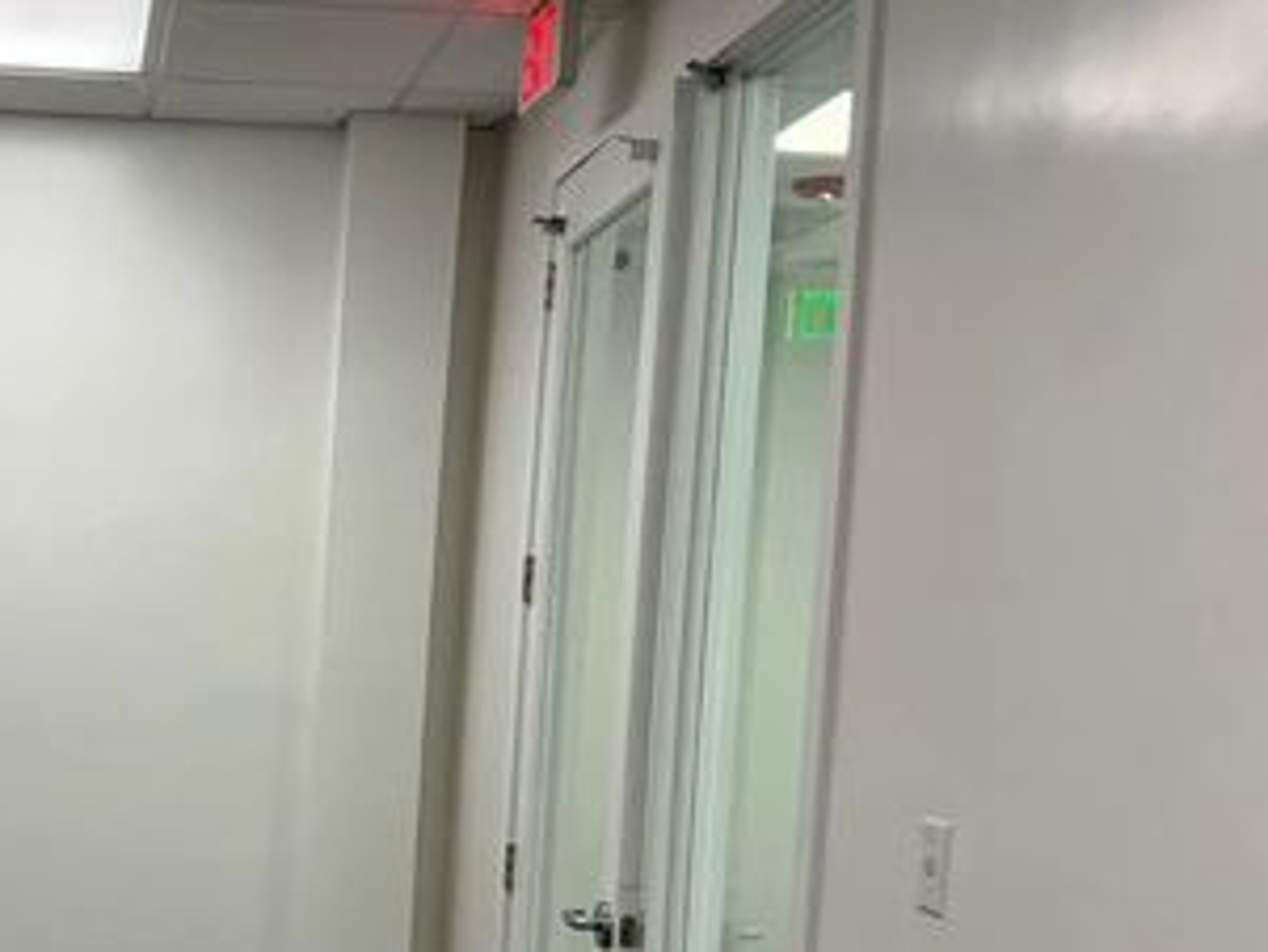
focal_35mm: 51
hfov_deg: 34.6
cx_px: 51
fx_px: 1869
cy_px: 670
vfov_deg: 28.3
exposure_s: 1/118
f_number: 1.78
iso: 160
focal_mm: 6.76
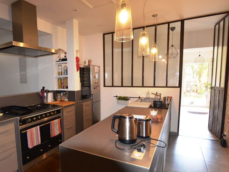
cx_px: 77
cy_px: 97
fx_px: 146
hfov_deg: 74.2
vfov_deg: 60.9
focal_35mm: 22
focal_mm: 10
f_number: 3.5
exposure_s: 1/60
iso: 800
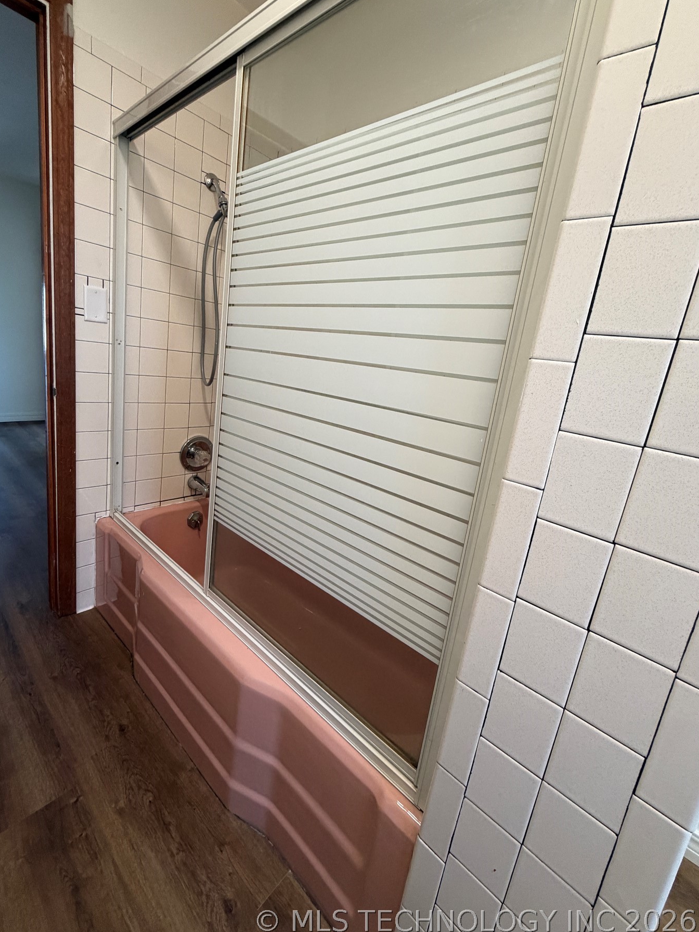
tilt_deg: -11.9
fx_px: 404
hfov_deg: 81.7
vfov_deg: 98.1
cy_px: 445
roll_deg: -7.2
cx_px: 329
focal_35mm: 15
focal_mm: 2.22
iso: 320
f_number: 2.2
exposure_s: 1/120
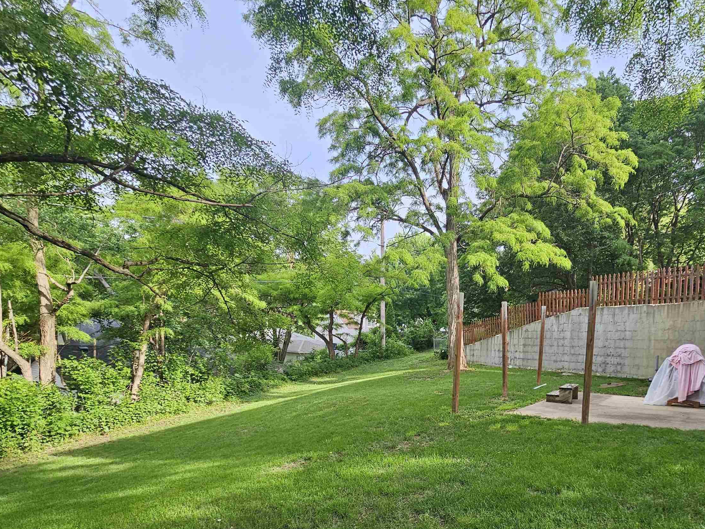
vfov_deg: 68.9
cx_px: 460
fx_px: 367
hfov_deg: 85.2
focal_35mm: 18
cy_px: 365
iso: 50
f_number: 2.2
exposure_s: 1/346
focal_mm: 2.2
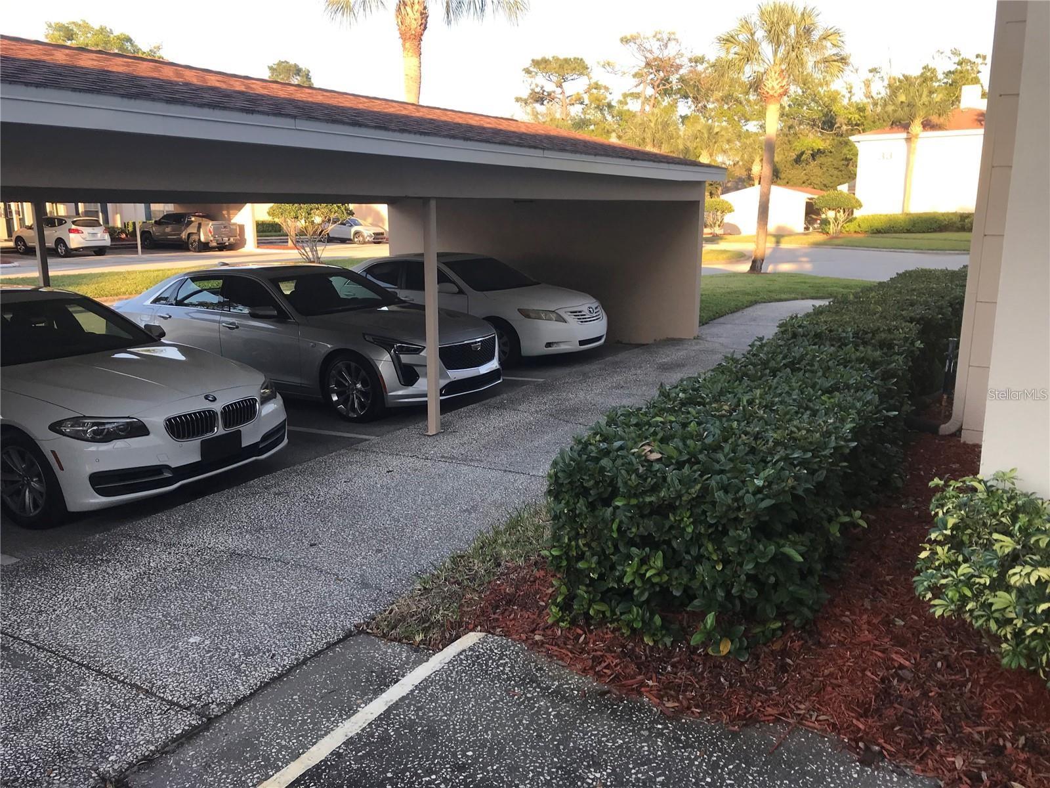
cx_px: 525
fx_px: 849
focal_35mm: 28
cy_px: 394
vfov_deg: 49.7
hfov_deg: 63.4
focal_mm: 3.99
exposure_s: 1/342
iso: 20
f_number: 1.8
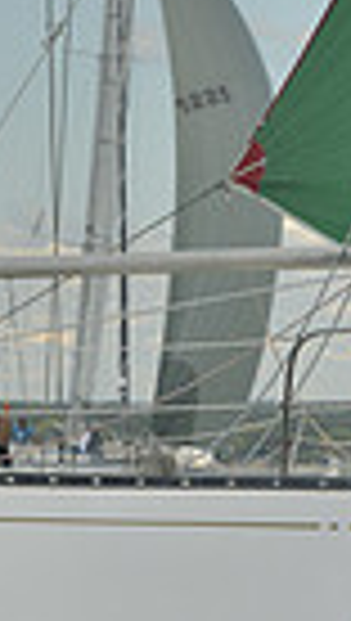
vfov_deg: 4.2
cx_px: 166
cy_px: 223
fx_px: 8391
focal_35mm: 509
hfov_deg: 2.4
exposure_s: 1/800
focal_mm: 116
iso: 200
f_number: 5
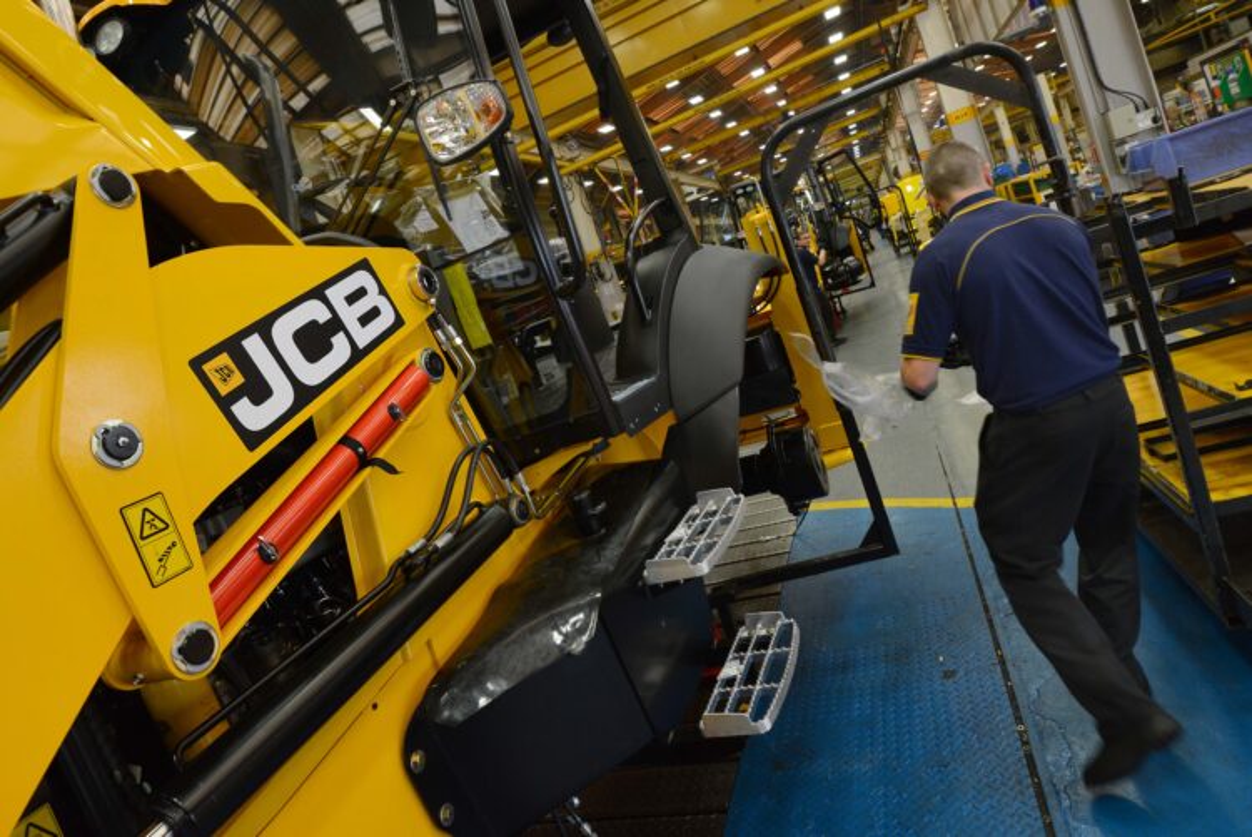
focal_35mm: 16
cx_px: 626
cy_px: 418
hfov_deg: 96.7
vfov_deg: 73.8
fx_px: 557
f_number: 7.1
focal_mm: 16
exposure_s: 1/60
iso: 1600
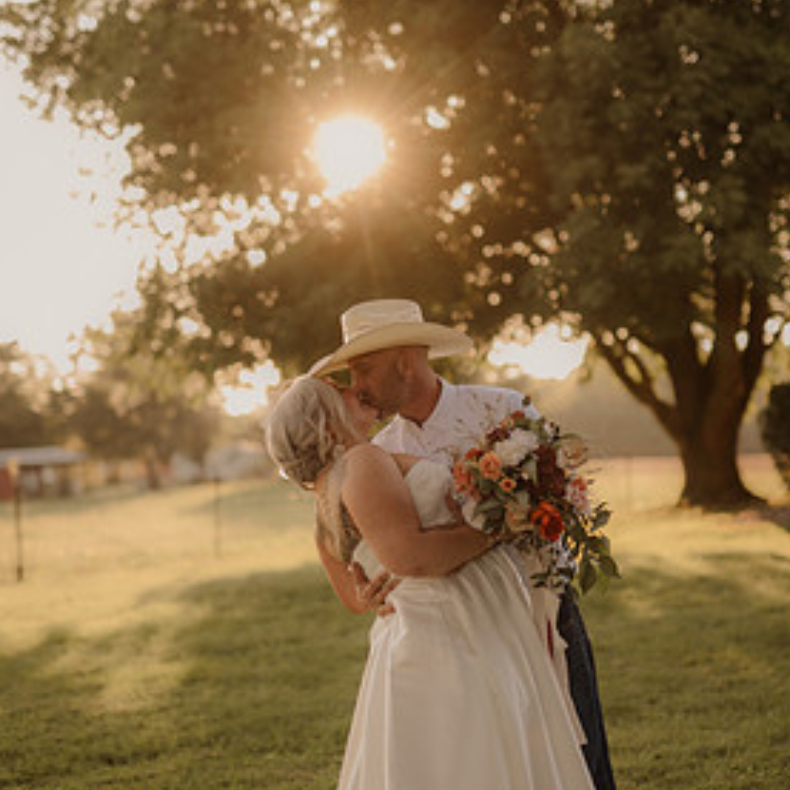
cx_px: 422
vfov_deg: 25.0
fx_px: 1782
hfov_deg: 25.0
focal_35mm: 69
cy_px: 422
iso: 200
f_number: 2.8
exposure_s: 1/640
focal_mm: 50
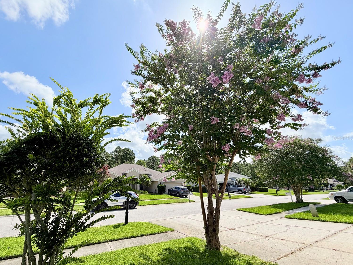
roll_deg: +0.0
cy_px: 138
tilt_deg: +16.4
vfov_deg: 81.7
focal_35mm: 15
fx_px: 153
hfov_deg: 98.0
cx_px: 166
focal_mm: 2.22
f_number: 2.2
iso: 20
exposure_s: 1/1848
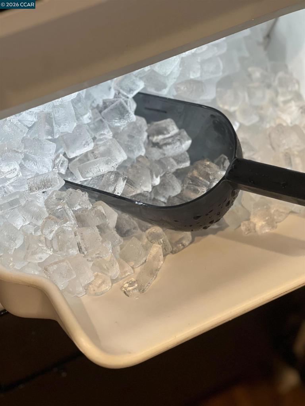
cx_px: 152
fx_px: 905
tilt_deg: -52.9
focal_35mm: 77
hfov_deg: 19.1
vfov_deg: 25.3
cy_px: 203
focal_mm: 9
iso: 160
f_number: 2.8
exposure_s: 1/60
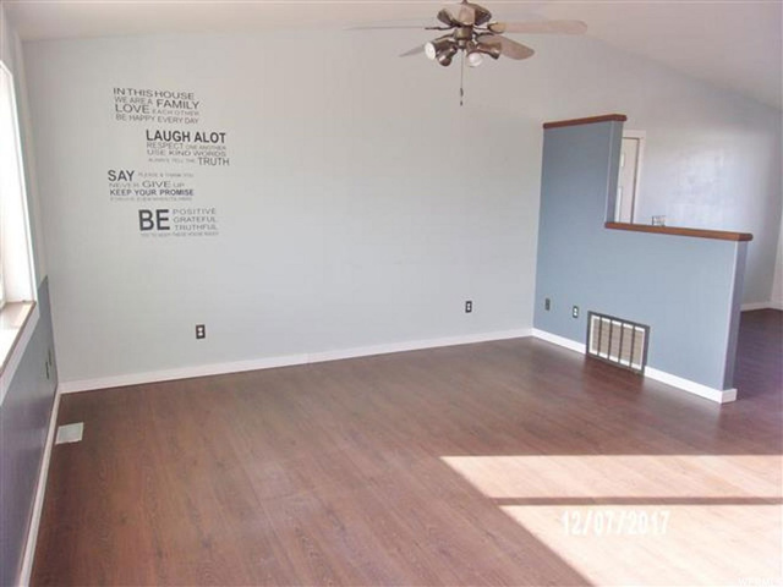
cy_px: 294
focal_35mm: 27
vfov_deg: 51.4
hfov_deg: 65.3
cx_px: 392
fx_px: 611
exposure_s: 1/50
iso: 80
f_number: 3
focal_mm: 4.9
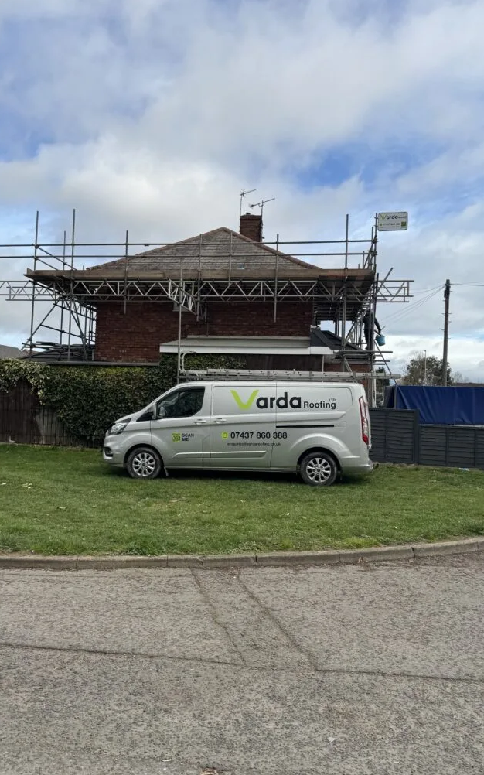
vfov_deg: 70.4
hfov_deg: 47.6
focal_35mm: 26
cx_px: 228
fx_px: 549
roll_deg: -2.1
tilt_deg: +1.8
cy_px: 381
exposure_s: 1/2105
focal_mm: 6.76
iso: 80
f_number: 1.78
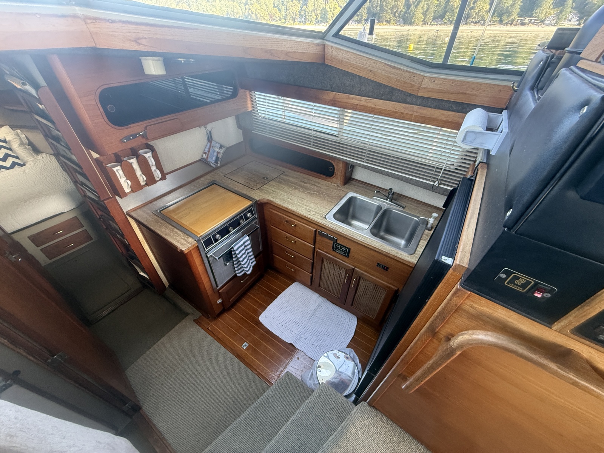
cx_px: 302
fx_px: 244
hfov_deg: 102.1
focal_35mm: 14
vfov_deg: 85.7
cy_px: 226
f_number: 2.2
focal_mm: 2.22
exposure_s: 1/99
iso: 320
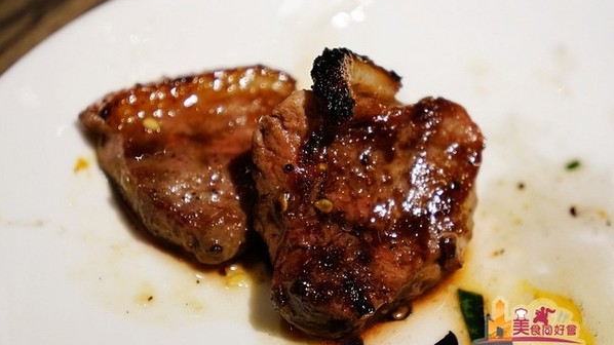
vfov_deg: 14.7
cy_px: 156
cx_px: 307
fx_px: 1335
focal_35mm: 82
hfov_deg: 25.9
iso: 1000
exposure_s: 1/80
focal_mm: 52
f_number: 5
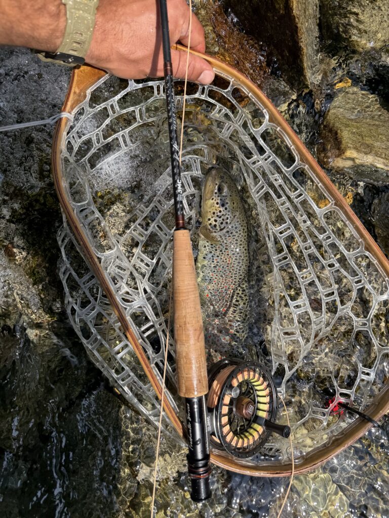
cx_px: 194
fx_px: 360
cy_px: 259
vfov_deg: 71.6
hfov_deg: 56.8
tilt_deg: -78.4
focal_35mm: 24
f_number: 1.78
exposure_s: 1/2299
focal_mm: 6.76
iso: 80
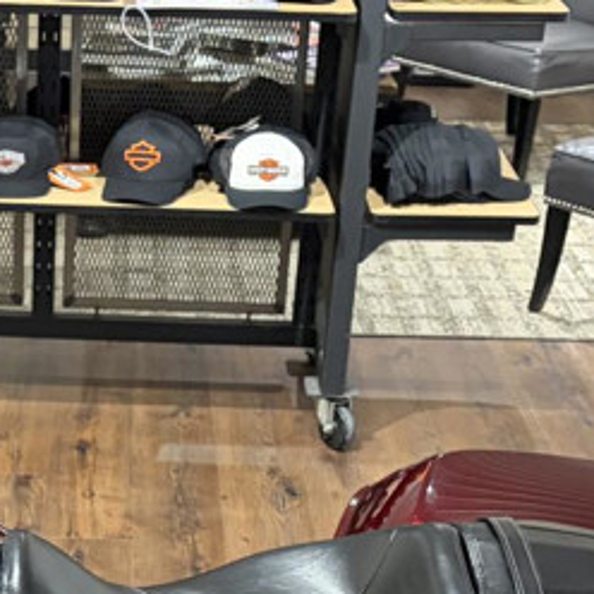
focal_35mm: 99
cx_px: 37
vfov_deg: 16.9
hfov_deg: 17.3
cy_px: 680
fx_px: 1922
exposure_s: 1/30
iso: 500
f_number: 1.6
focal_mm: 5.96
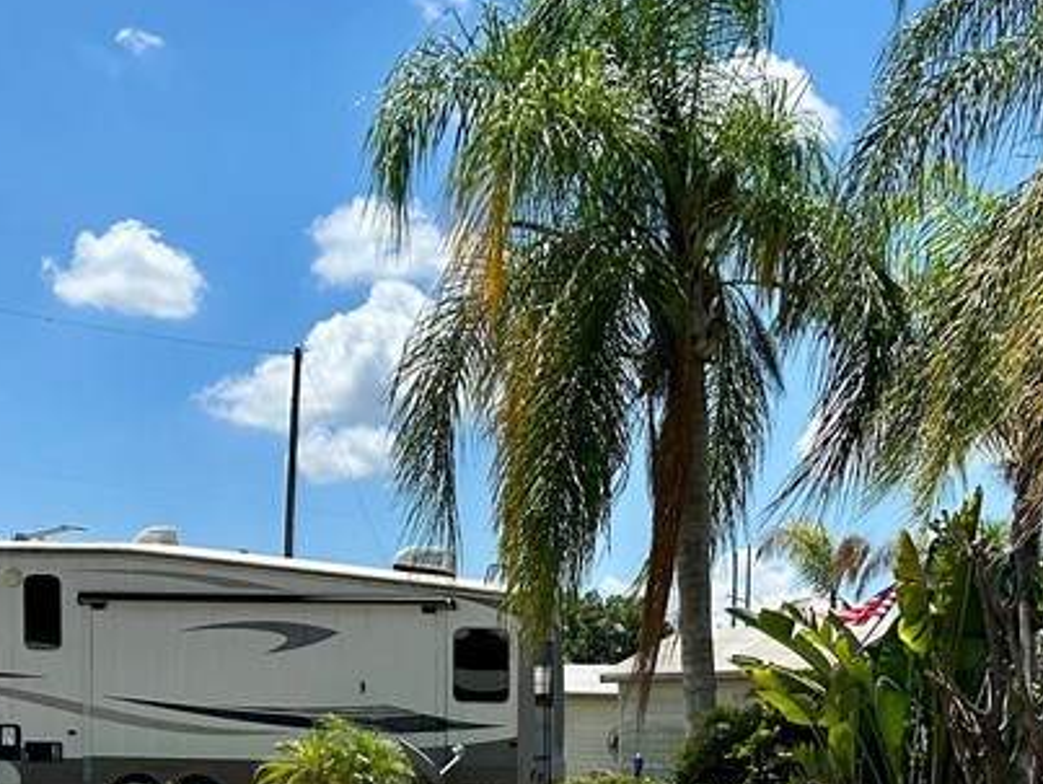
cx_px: 663
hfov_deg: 29.2
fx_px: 1990
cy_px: 877
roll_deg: -0.5
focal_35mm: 66
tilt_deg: -4.9
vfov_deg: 21.1
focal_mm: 5.7
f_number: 1.5
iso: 50
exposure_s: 1/5076
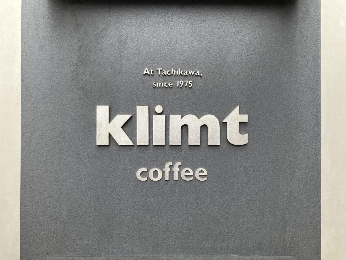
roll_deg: -0.3
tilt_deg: -0.4
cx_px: 173
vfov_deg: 49.7
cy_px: 130
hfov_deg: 63.4
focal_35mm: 28
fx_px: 280
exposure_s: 1/228
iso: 25
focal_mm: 3.99
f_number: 1.8
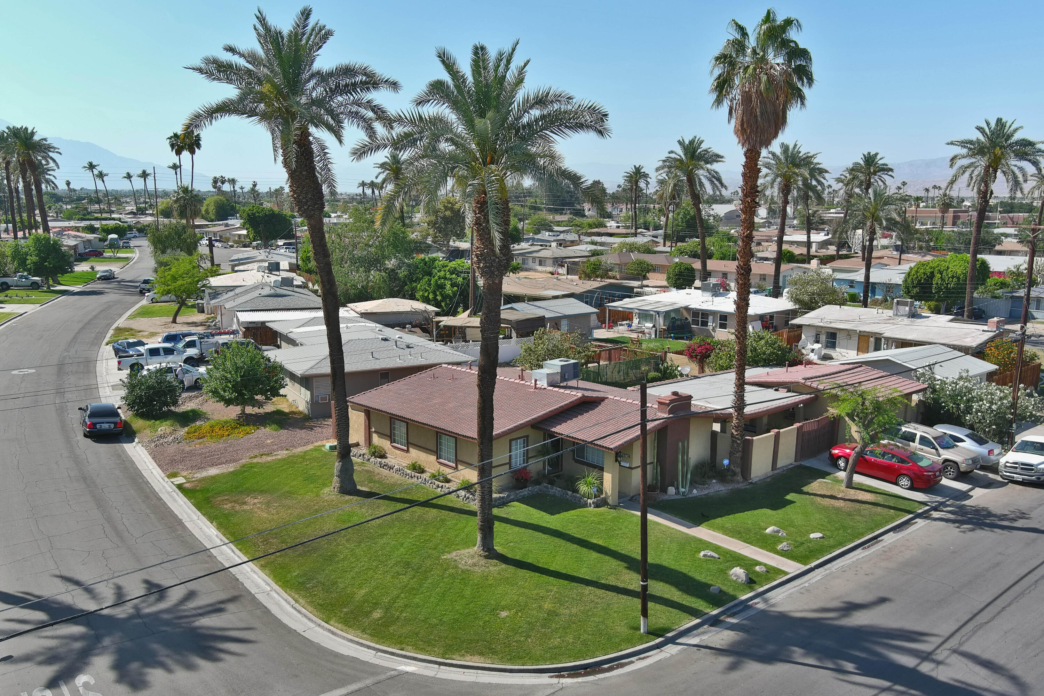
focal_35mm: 29
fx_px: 841
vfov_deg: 45.0
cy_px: 348
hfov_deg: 63.7
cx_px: 522
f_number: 2.8
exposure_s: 1/160
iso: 100
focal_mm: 10.57
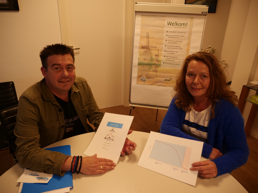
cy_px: 96
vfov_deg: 56.8
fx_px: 179
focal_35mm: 24
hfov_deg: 71.6
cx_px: 129
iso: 400
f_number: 2.8
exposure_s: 1/100
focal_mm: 12
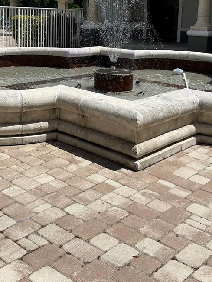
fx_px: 376
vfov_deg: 39.5
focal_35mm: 46
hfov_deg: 31.5
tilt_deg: -6.7
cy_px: 54
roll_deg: +0.5
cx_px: 89
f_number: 1.6
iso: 32
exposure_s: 1/6993
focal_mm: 5.1
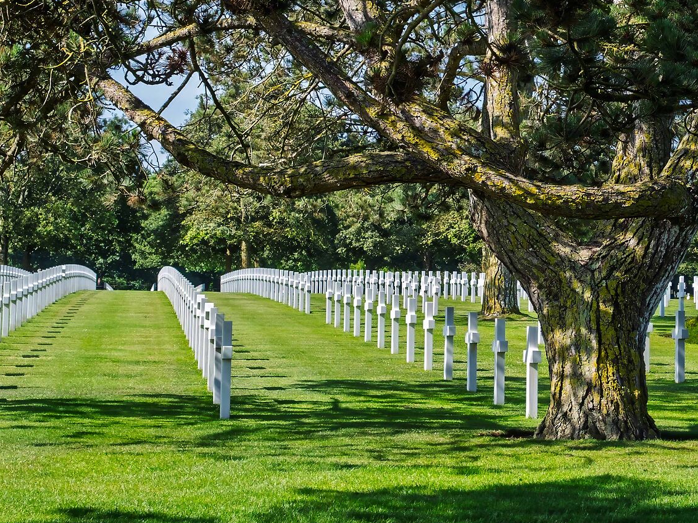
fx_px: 2057
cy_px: 137
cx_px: 588
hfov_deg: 19.0
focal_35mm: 102
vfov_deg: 14.5
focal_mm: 33
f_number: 5.6
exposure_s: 1/200
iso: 160
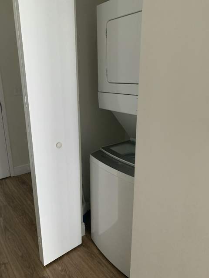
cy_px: 139
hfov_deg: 53.1
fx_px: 209
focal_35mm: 26
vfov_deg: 67.3
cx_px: 104
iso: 400
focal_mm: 4.25
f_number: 1.8
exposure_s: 1/58
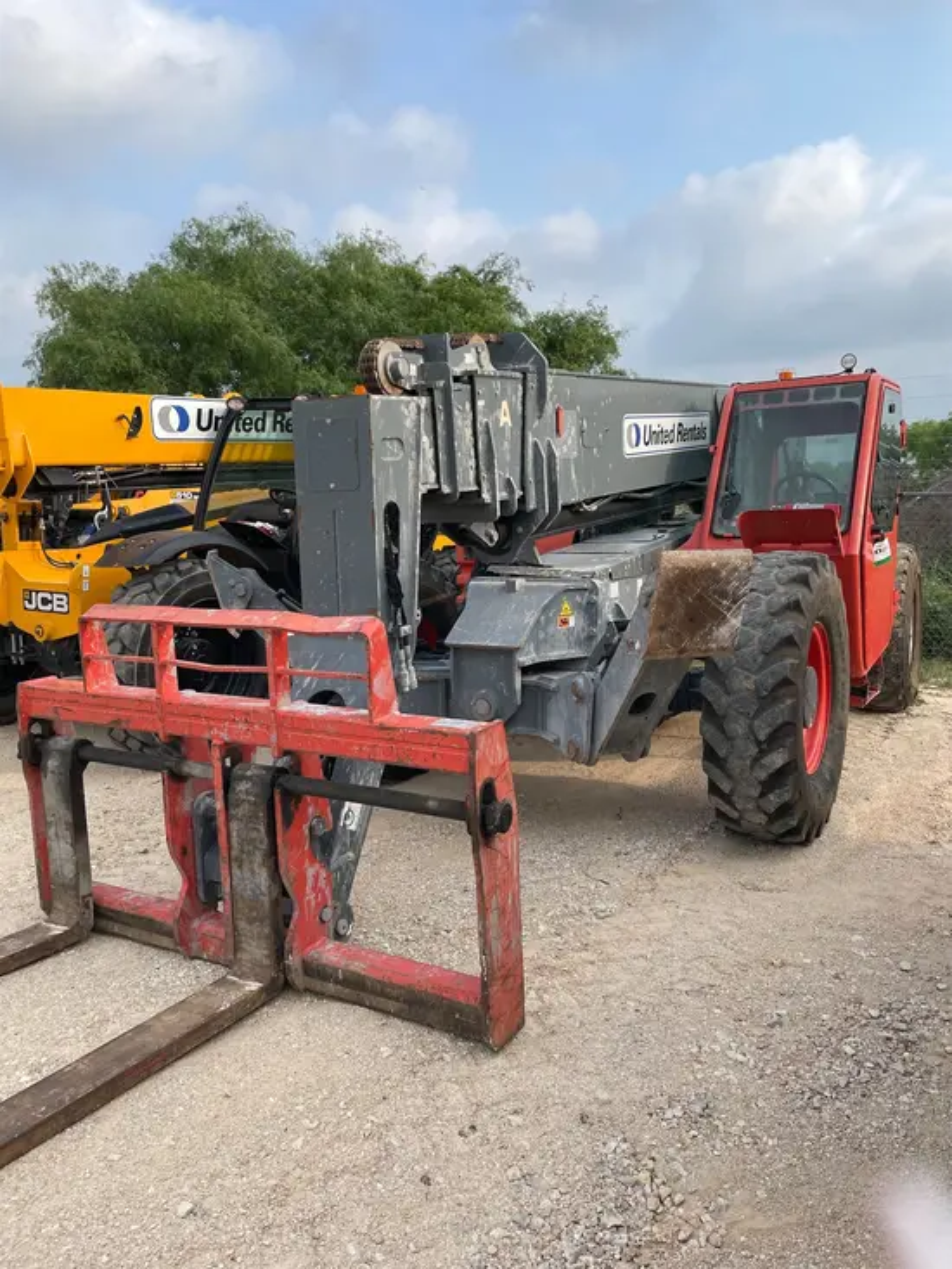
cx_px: 476
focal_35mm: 26
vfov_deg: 67.3
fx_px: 953
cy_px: 634
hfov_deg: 53.1
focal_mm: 4.2
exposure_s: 1/1618
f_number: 1.6
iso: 32
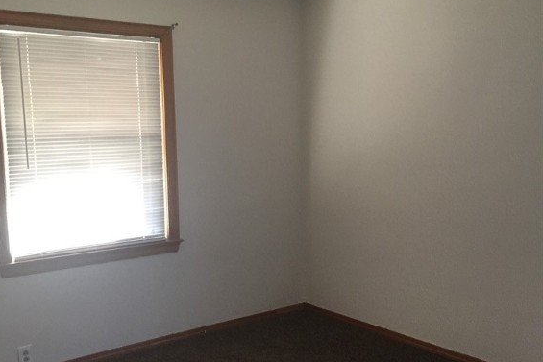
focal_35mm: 41
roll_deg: +1.0
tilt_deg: -6.7
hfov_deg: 47.4
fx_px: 619
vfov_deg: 32.6
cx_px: 267
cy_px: 208
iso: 125
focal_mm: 4.15
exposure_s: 1/15
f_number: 2.2
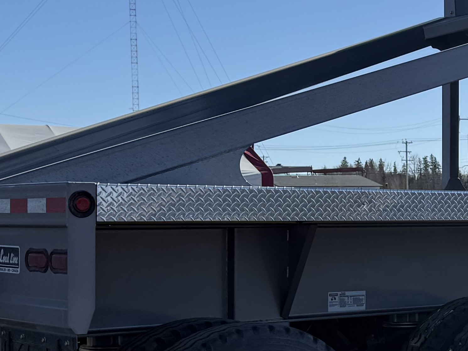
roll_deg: +0.6
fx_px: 1244
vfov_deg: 16.0
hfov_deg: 19.8
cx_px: 580
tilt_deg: -1.9
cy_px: 218
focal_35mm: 92
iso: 80
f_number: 1.78
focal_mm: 6.76
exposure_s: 1/8130
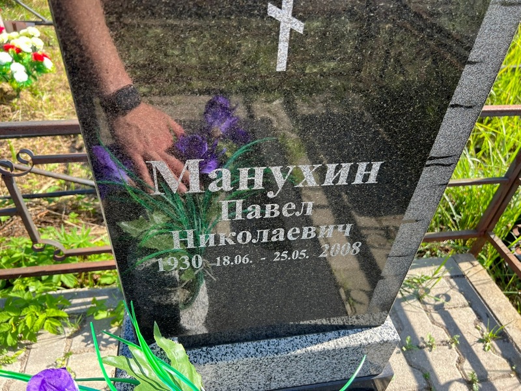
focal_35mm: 26
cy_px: 196
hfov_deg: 67.3
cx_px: 260
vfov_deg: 53.1
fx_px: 391
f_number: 1.5
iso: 50
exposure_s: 1/493
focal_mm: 5.7
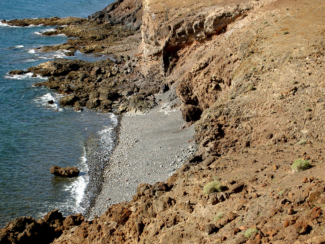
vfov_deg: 16.6
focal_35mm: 89
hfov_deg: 22.0
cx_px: 162
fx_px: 836
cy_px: 122
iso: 50
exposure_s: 1/250
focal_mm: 14.7
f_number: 4.6
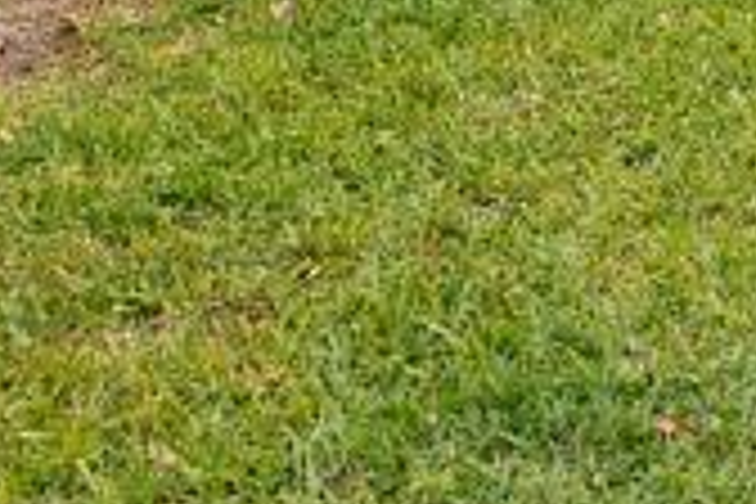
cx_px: 1539
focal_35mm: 95
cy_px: -691
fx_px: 1995
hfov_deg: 16.2
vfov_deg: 11.8
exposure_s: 1/250
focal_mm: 16
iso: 100
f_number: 8
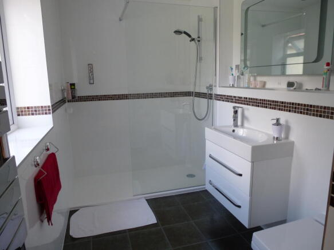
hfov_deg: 71.6
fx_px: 232
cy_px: 125
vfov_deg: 56.8
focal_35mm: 24
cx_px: 167
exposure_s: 1/60
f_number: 3.3
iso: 200
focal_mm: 4.3
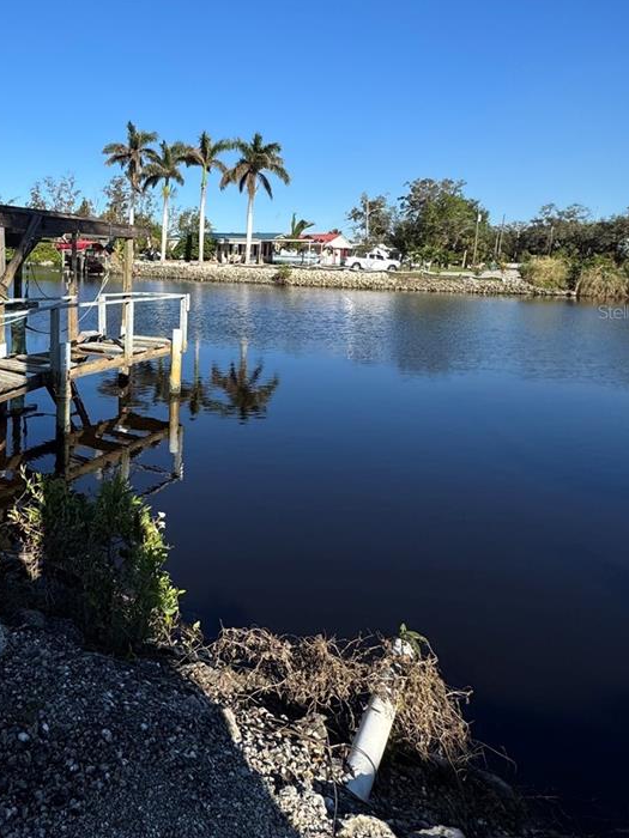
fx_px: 581
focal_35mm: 24
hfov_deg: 53.7
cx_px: 144
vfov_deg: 70.4
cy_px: 311
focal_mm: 2.22
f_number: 2.2
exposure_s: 1/1976
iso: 50
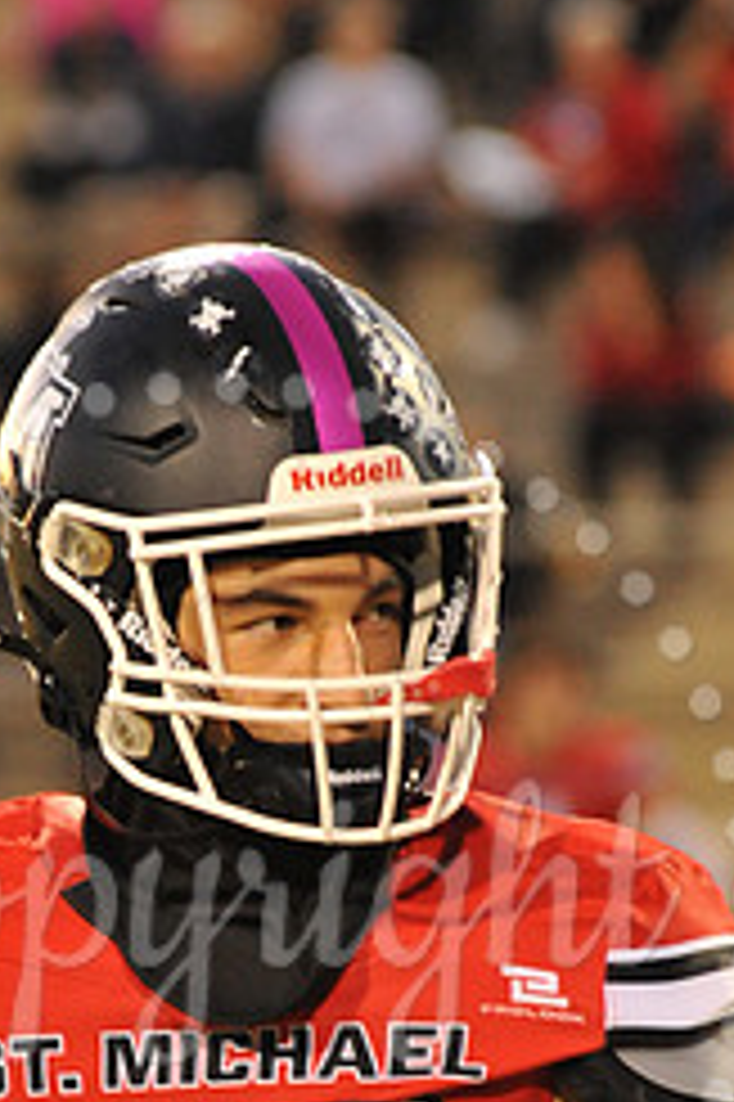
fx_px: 14485
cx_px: 221
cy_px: 909
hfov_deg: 2.9
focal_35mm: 473
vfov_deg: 4.4
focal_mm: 200
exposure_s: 1/125
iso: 4000
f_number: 5.6
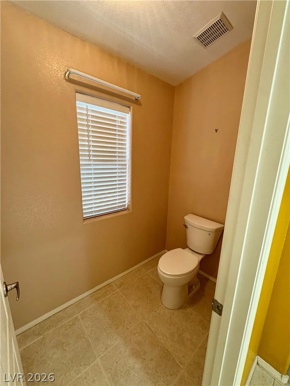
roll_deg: -0.6
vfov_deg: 102.1
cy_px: 193
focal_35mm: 14
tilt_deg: -11.2
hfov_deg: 85.7
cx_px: 145
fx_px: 156
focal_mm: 2.22
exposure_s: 1/120
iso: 200
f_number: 2.2
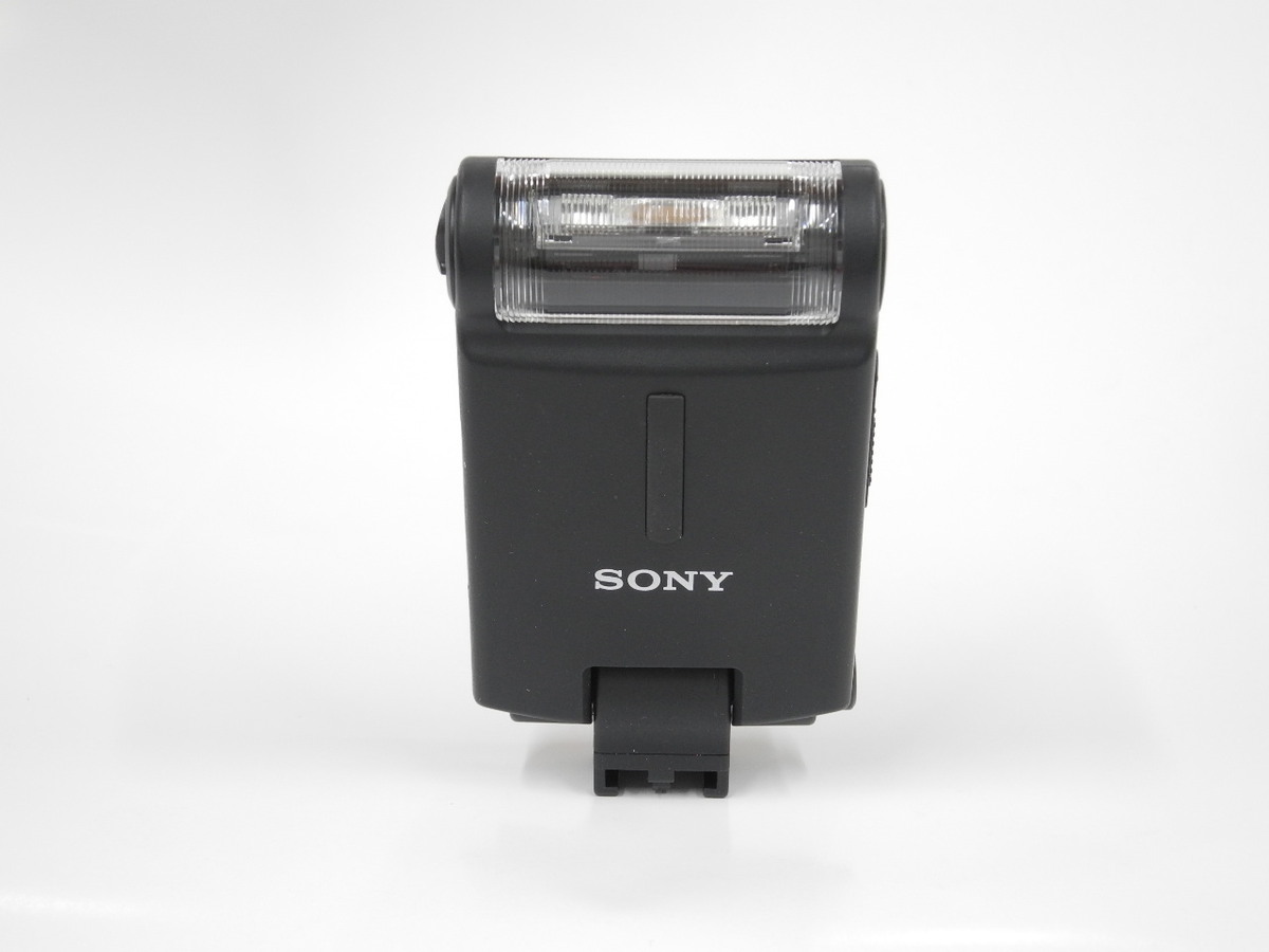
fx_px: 2786
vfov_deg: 19.4
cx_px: 634
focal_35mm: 76
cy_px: 476
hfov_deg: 25.7
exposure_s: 1/30
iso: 220
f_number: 4
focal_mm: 16.3
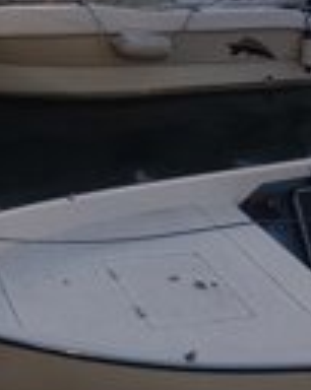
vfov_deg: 26.3
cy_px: -81
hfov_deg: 23.1
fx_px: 738
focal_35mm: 64
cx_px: 21
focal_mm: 6.19
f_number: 1.65
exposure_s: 1/50
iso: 160
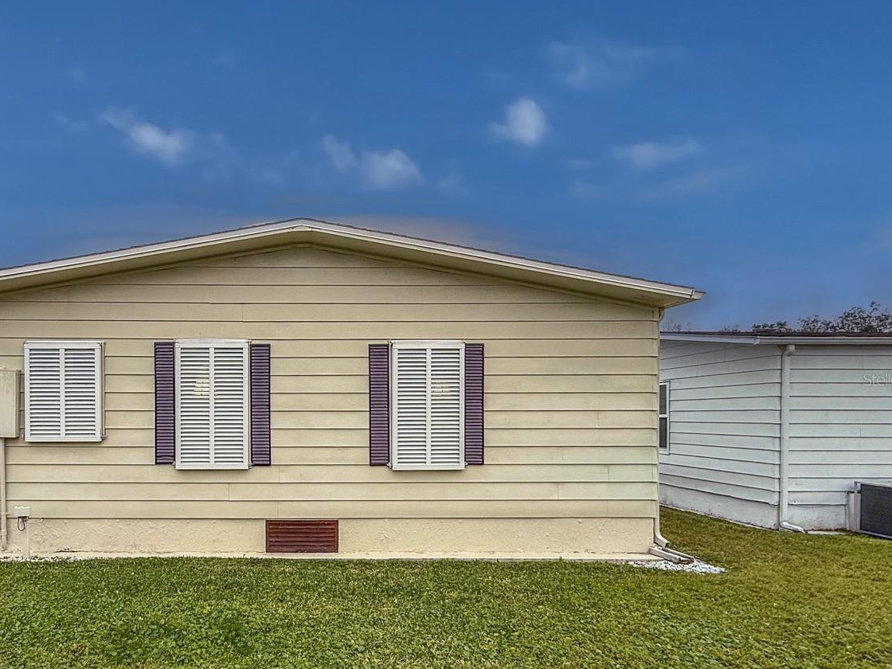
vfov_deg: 65.7
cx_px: 301
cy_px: 379
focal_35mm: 20
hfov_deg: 79.2
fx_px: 515
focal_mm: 2.22
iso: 50
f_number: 2.2
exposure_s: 1/160
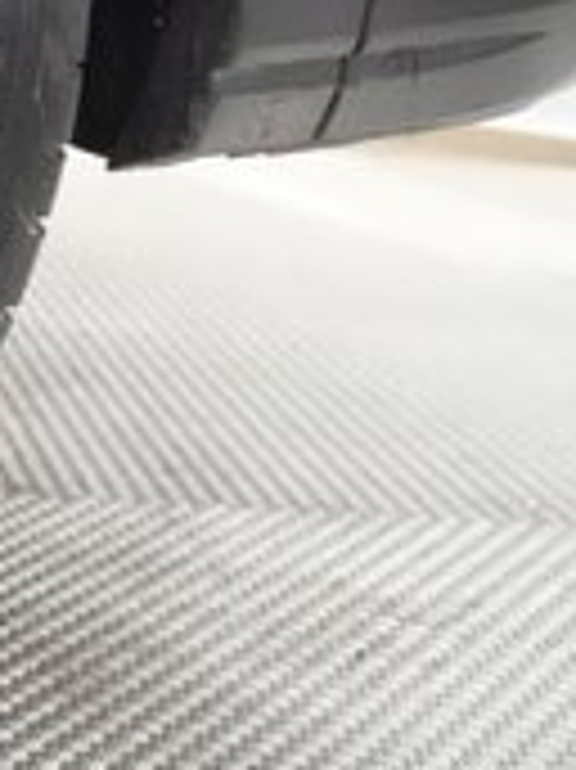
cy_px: -126
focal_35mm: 101
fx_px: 2244
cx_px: -788
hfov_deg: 11.9
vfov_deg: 18.5
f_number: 4.5
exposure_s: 1/500
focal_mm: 28
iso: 25600
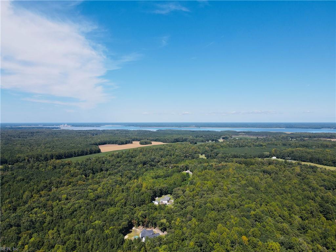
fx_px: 233
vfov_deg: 56.8
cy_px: 126
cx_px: 168
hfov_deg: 71.6
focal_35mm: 24
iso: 100
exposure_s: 1/800
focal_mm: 4.5
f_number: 2.8
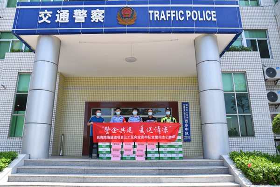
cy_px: 94
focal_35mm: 24
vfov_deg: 53.1
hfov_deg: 73.7
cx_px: 140
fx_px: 187
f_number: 10
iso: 1250
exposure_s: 1/500
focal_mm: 24
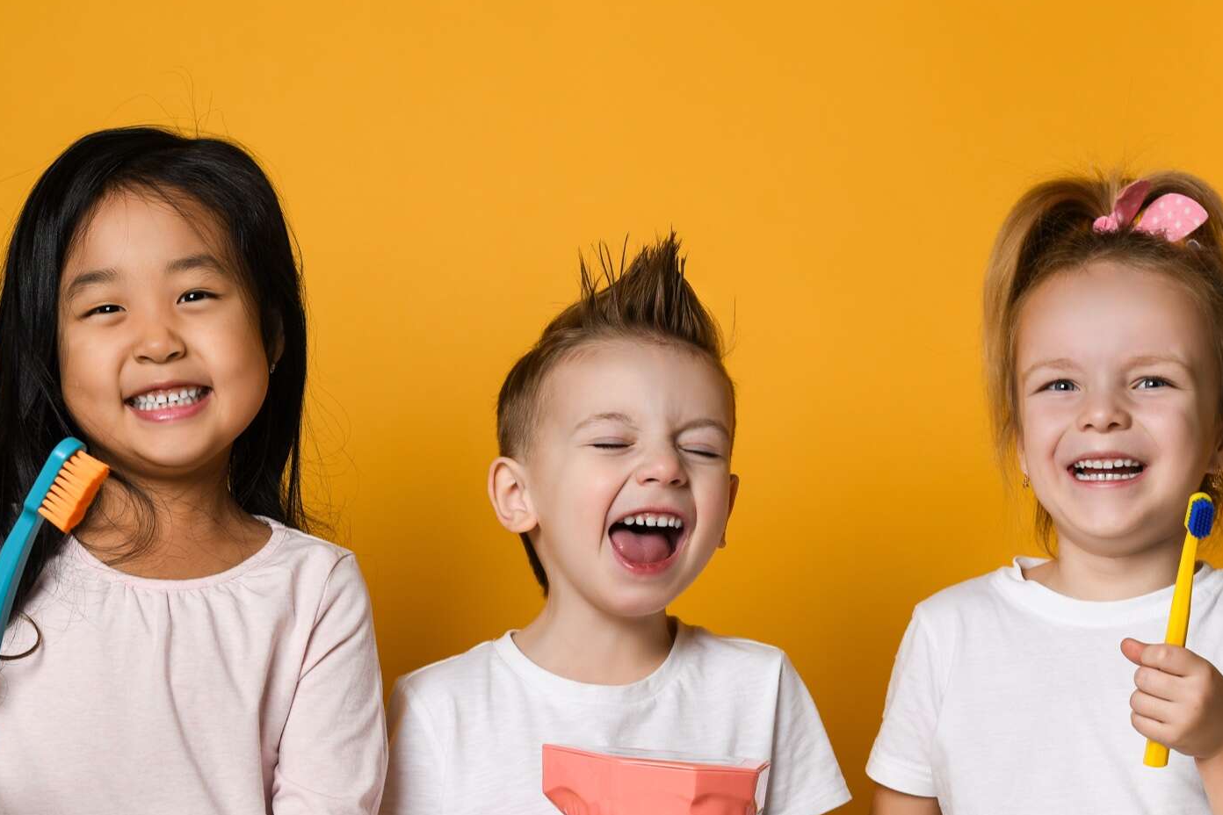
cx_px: 525
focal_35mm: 114
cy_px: 629
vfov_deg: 12.0
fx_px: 3873
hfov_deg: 17.9
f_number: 6.3
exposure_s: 1/160
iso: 100
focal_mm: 62
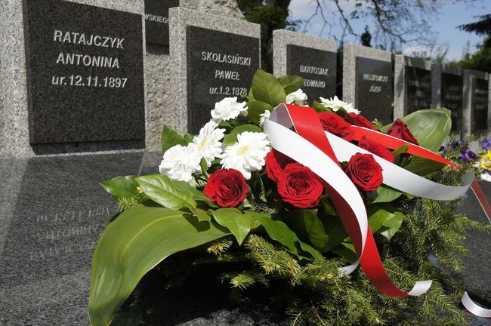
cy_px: 163
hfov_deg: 43.6
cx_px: 246
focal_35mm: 45
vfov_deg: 29.8
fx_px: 613
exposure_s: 1/200
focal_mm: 30
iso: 100
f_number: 9
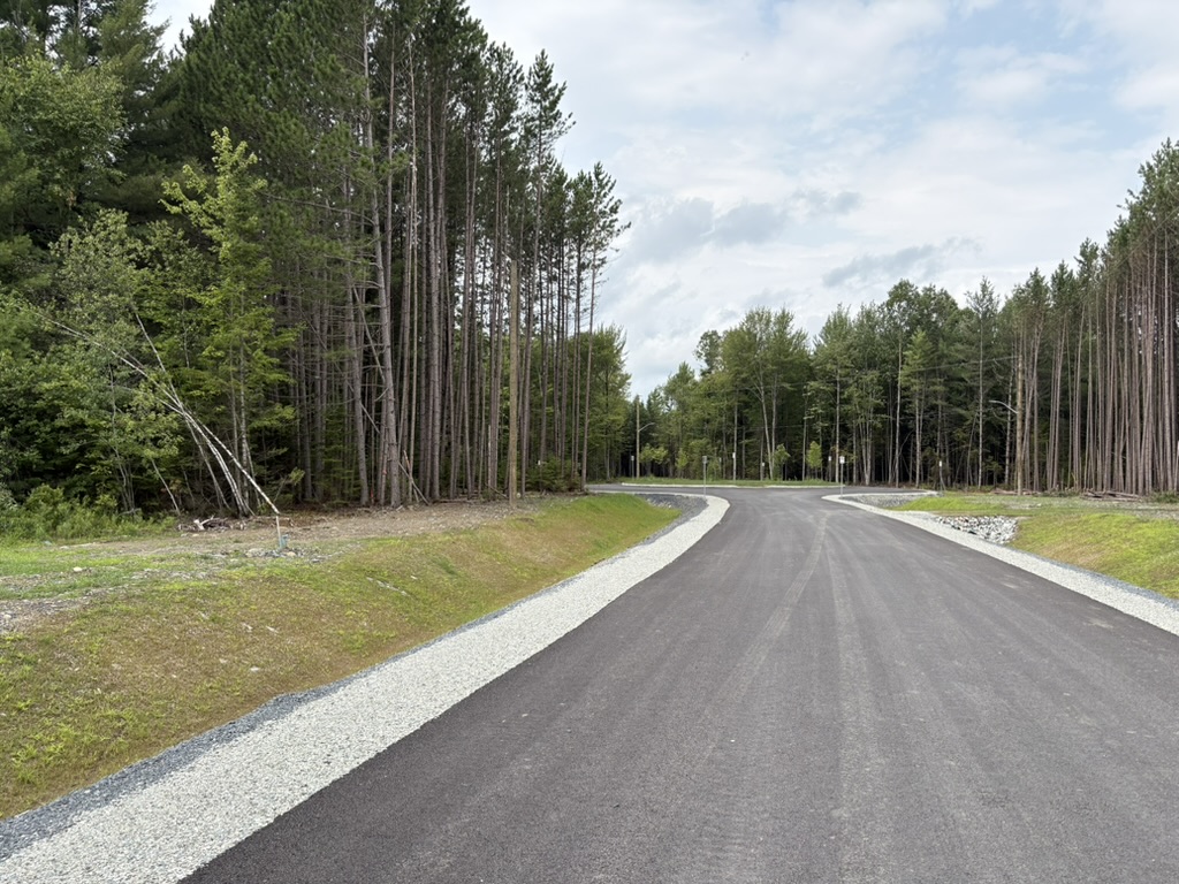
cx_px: 590
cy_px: 442
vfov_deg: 53.1
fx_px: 886
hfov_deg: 67.3
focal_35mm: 26
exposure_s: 1/2747
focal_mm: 5.96
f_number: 1.6
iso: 50
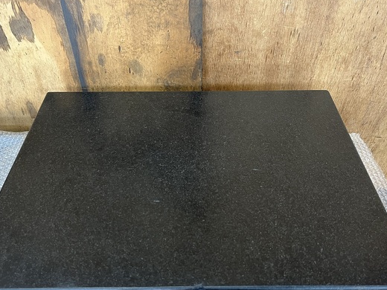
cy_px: 170
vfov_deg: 44.0
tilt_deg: -47.5
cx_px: 191
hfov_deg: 56.8
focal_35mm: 32
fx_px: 358
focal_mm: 5.1
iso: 250
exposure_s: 1/60
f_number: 1.6
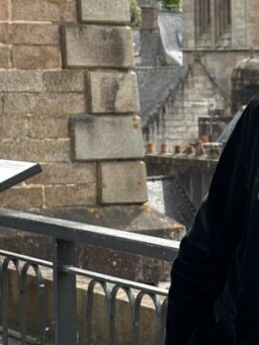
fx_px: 1436
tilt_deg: -8.0
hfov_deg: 10.1
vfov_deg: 13.6
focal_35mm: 144
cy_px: 272
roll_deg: -0.3
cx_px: 338
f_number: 1.78
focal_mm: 6.86
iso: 64
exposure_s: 1/2252
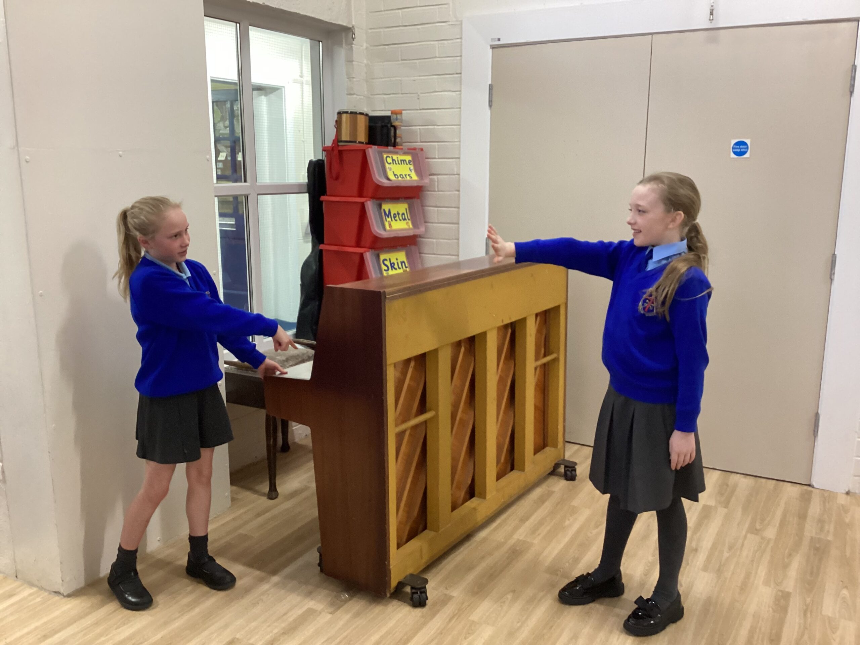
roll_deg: -1.2
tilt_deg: -12.7
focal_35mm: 31
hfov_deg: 58.4
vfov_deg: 45.4
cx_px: 430
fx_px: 770
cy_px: 322
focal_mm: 3.3
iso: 400
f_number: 2.4
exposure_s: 1/50
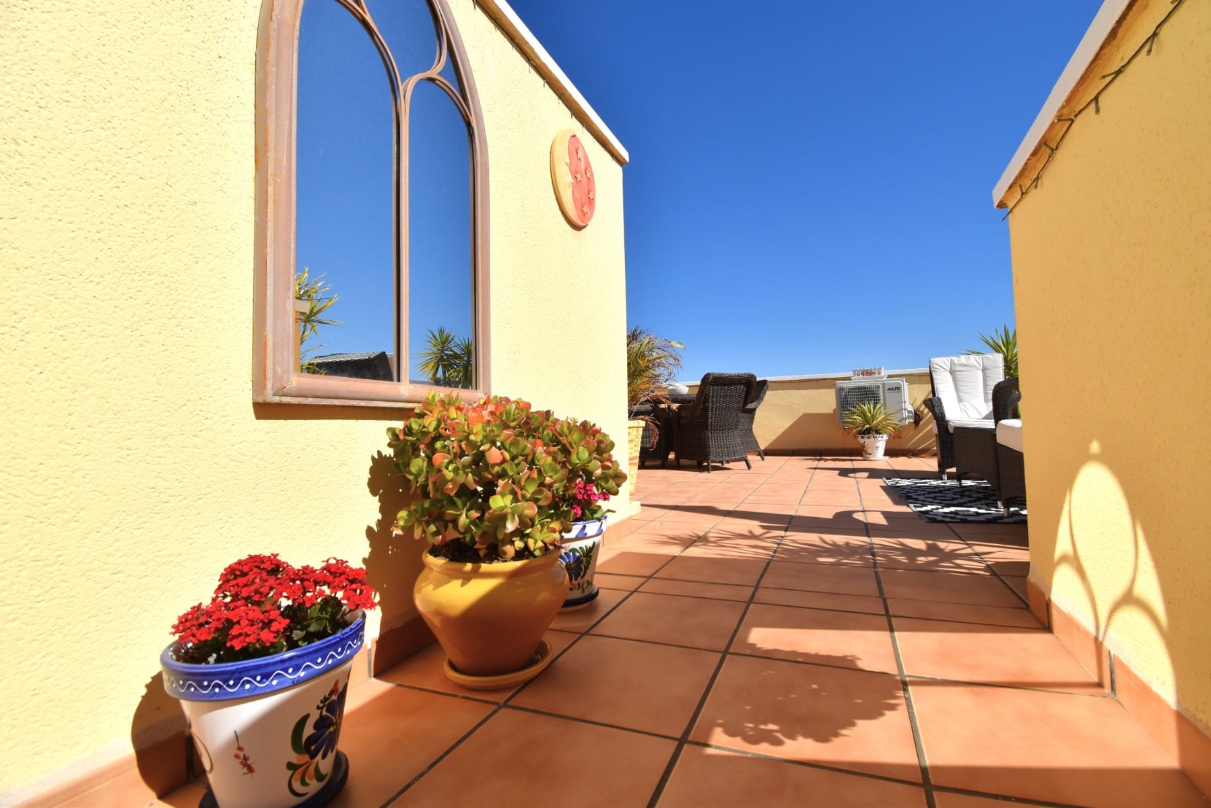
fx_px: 505
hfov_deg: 100.4
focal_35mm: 15
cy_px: 404
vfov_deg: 77.4
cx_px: 606
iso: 200
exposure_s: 1/800
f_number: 9
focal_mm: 10
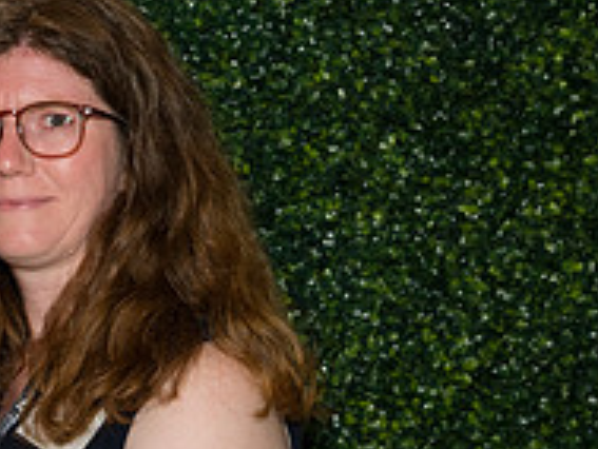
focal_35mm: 195
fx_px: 3371
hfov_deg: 9.9
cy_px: 492
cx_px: -237
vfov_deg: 7.6
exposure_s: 1/160
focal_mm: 66
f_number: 5
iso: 640
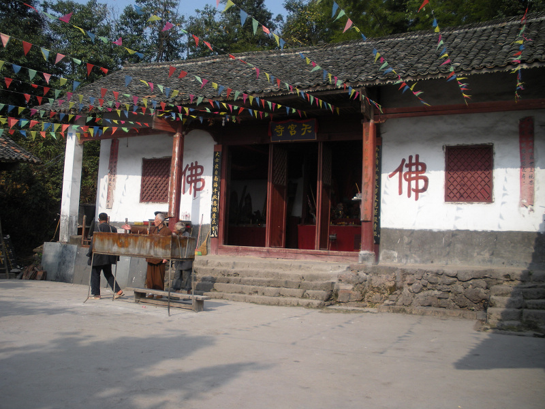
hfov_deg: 51.4
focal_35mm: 36
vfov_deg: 39.7
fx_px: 567
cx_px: 272
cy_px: 204
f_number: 3.5
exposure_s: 1/561
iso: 64
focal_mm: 6.3
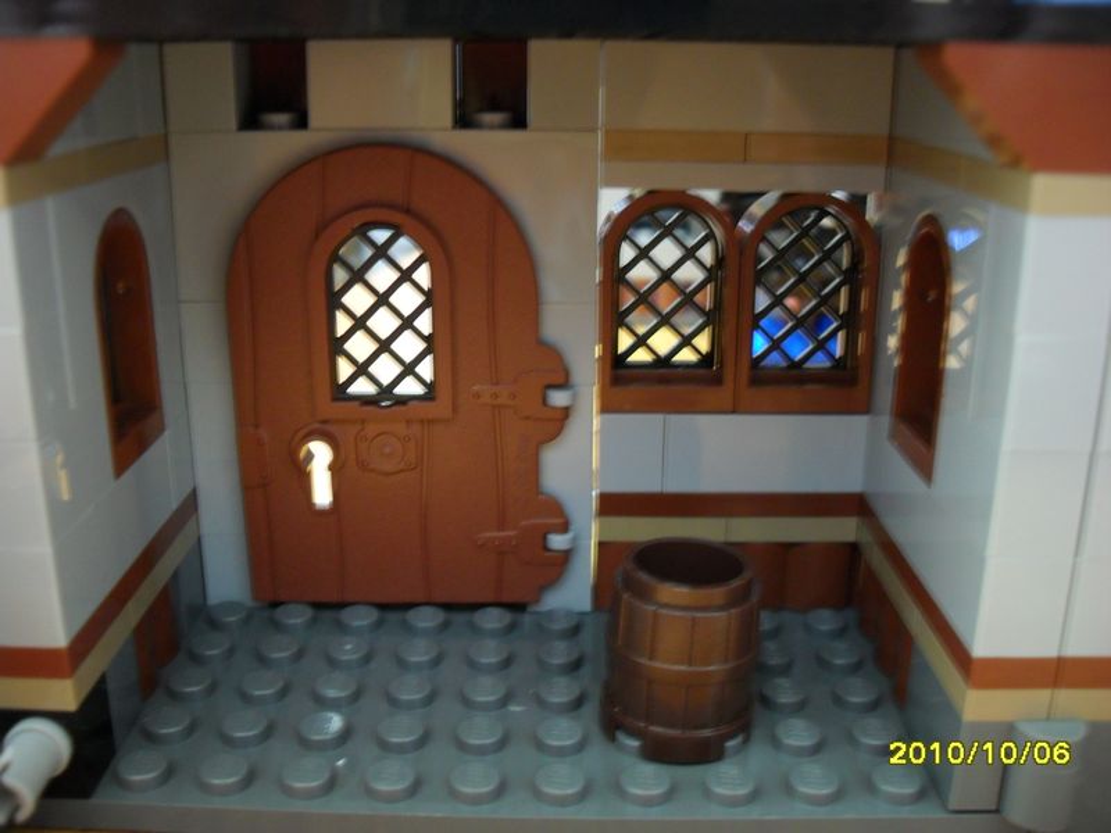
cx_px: 556
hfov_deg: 52.6
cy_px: 416
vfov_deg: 40.7
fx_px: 1123
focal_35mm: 35
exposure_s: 1
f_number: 2.8
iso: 200
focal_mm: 6.2
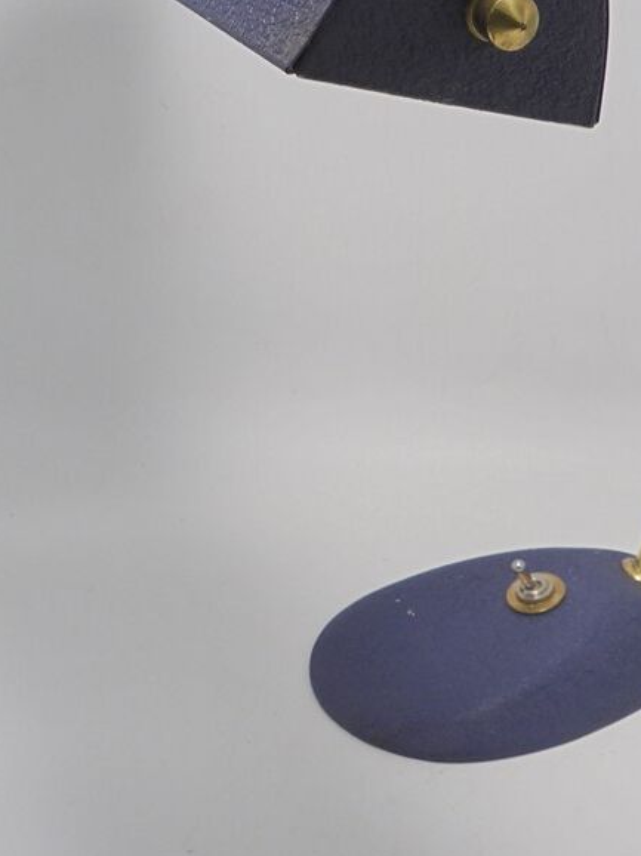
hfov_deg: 21.8
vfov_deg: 28.7
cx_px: 445
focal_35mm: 67
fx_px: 1655
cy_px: 261
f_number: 4.5
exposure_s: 1/50
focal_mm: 7.8
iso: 100
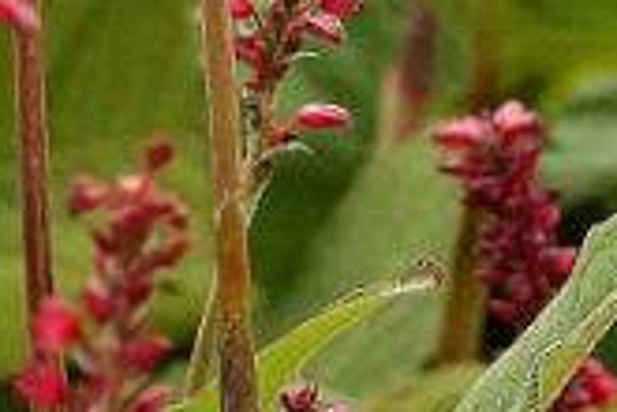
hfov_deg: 1.9
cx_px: 1679
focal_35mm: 1089
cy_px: 270
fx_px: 18663
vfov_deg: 1.3
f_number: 11
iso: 1000
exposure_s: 1/160
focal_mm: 100
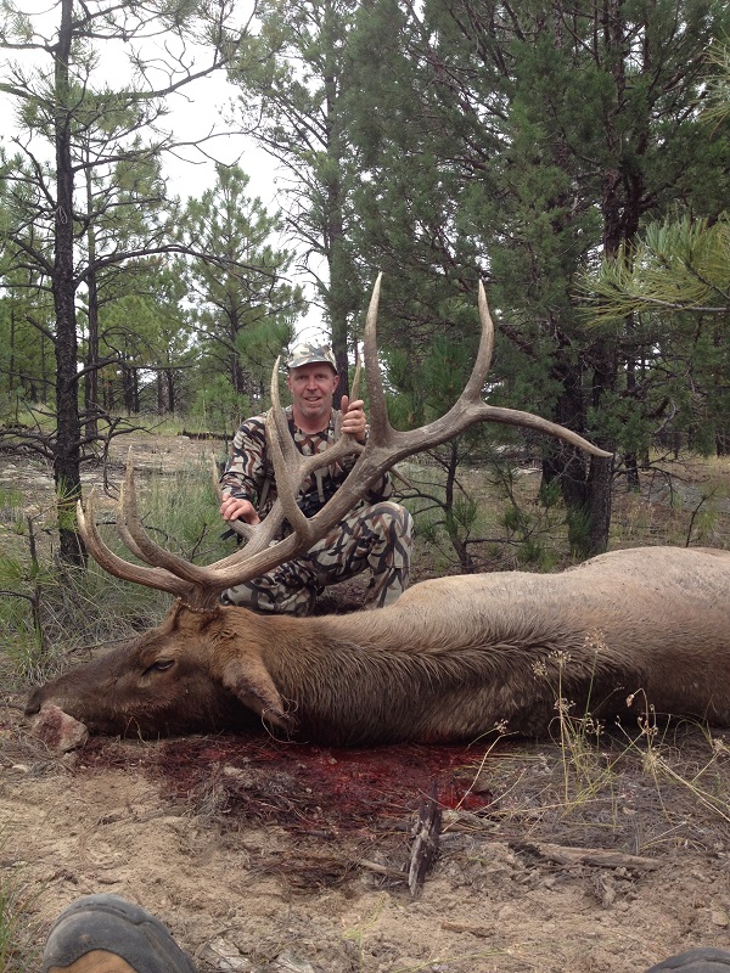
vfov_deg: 52.6
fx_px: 984
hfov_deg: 40.7
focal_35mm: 35
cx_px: 365
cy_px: 486
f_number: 2.4
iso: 50
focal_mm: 4.28
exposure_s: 1/284
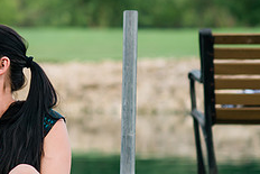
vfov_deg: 5.5
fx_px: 1792
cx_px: -77
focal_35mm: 248
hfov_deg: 8.2
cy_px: 117
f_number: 2.8
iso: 100
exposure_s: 1/400
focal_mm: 85
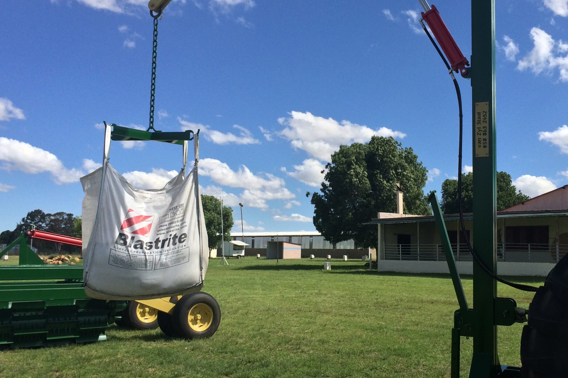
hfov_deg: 45.2
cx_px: 336
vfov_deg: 31.2
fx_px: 678
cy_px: 202
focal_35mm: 43
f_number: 2.2
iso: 32
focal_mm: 4.12
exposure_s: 1/2933
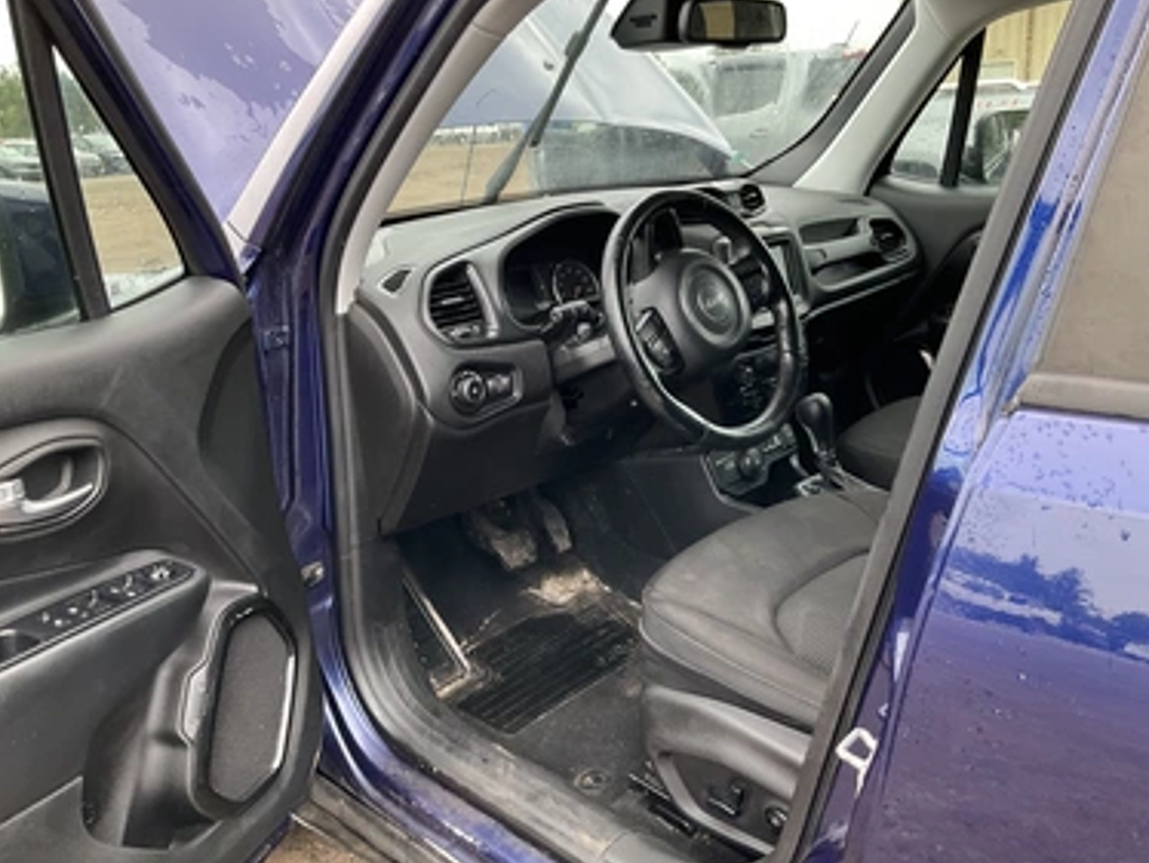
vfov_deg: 45.5
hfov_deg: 58.3
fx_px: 1030
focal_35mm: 31
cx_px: 565
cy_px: 415
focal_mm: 3
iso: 64
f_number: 1.8
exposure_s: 1/119
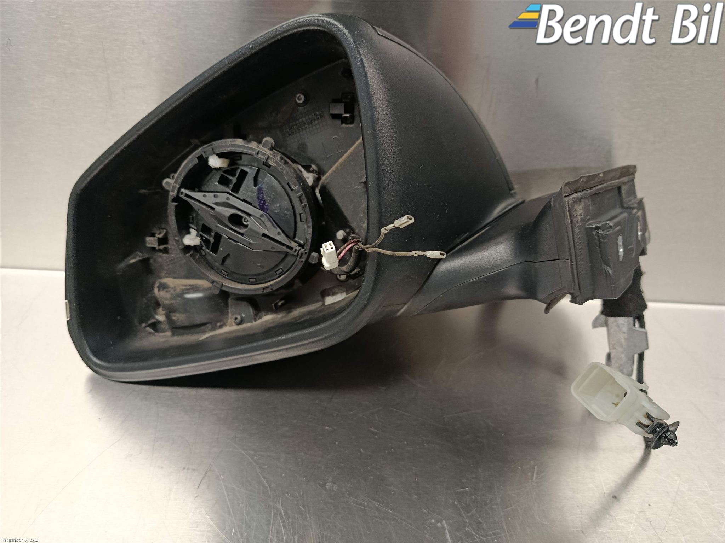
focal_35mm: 24
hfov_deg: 71.6
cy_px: 272
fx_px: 503
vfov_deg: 56.8
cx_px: 362
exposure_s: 1/50
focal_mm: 5.24
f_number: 1.7
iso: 1111
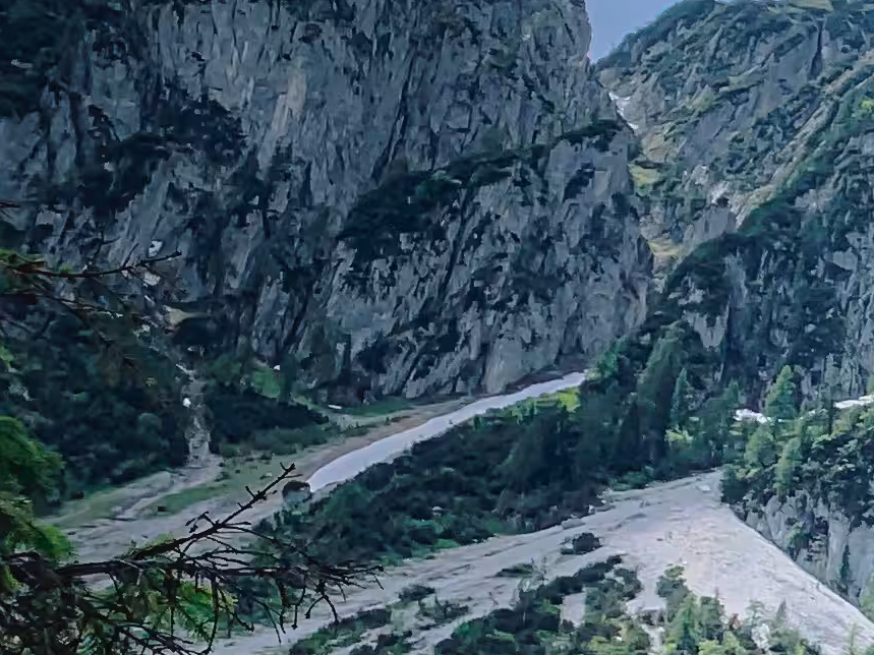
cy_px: 604
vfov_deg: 12.0
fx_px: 3080
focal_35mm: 122
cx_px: 2030
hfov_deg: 12.8
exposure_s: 1/1500
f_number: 1.8
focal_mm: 4.25
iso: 25
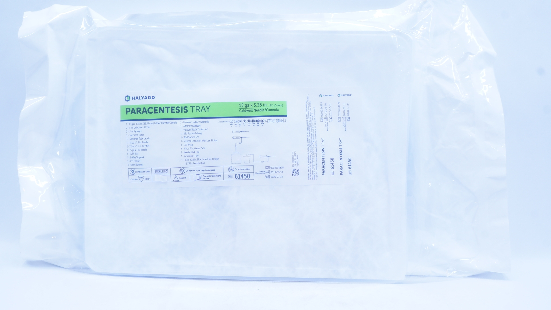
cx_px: 258
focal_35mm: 36
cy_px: 147
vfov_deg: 32.8
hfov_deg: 55.2
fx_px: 526
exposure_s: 1/13
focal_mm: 18
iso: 400
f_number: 13
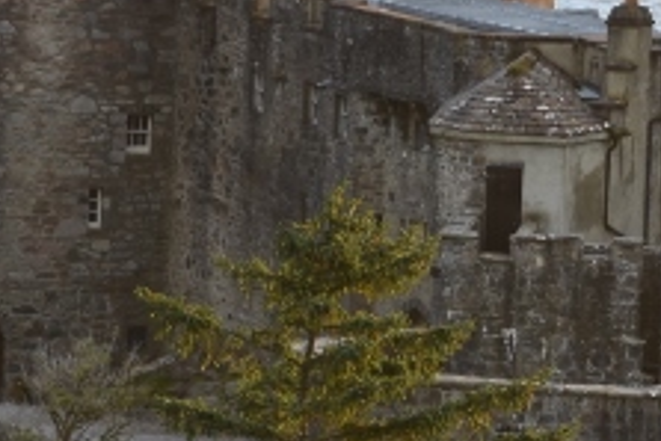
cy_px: 64
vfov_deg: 1.6
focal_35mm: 860
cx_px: 711
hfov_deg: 2.4
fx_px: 15800
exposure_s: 1/30
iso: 100
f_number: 5.6
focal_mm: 160
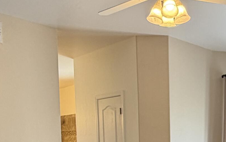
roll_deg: +1.5
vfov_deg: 21.8
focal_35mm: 55
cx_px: 171
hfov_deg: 36.0
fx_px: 339
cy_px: 172
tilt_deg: -5.7
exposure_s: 1/60
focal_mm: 2.22
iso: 160
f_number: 2.2
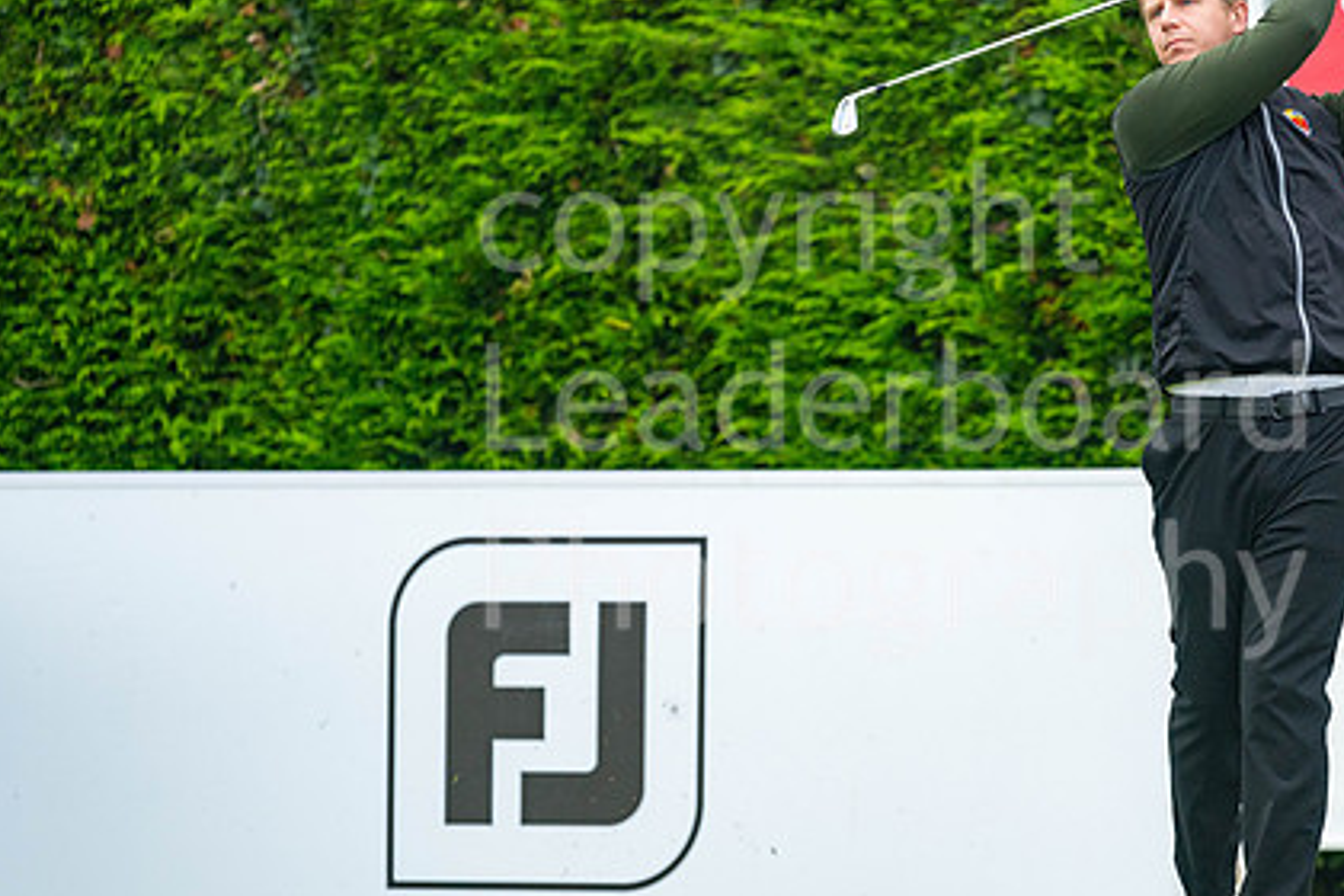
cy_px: 427
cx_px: 899
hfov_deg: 5.0
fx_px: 15455
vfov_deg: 3.3
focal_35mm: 414
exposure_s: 1/640
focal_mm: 300
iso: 1000
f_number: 4
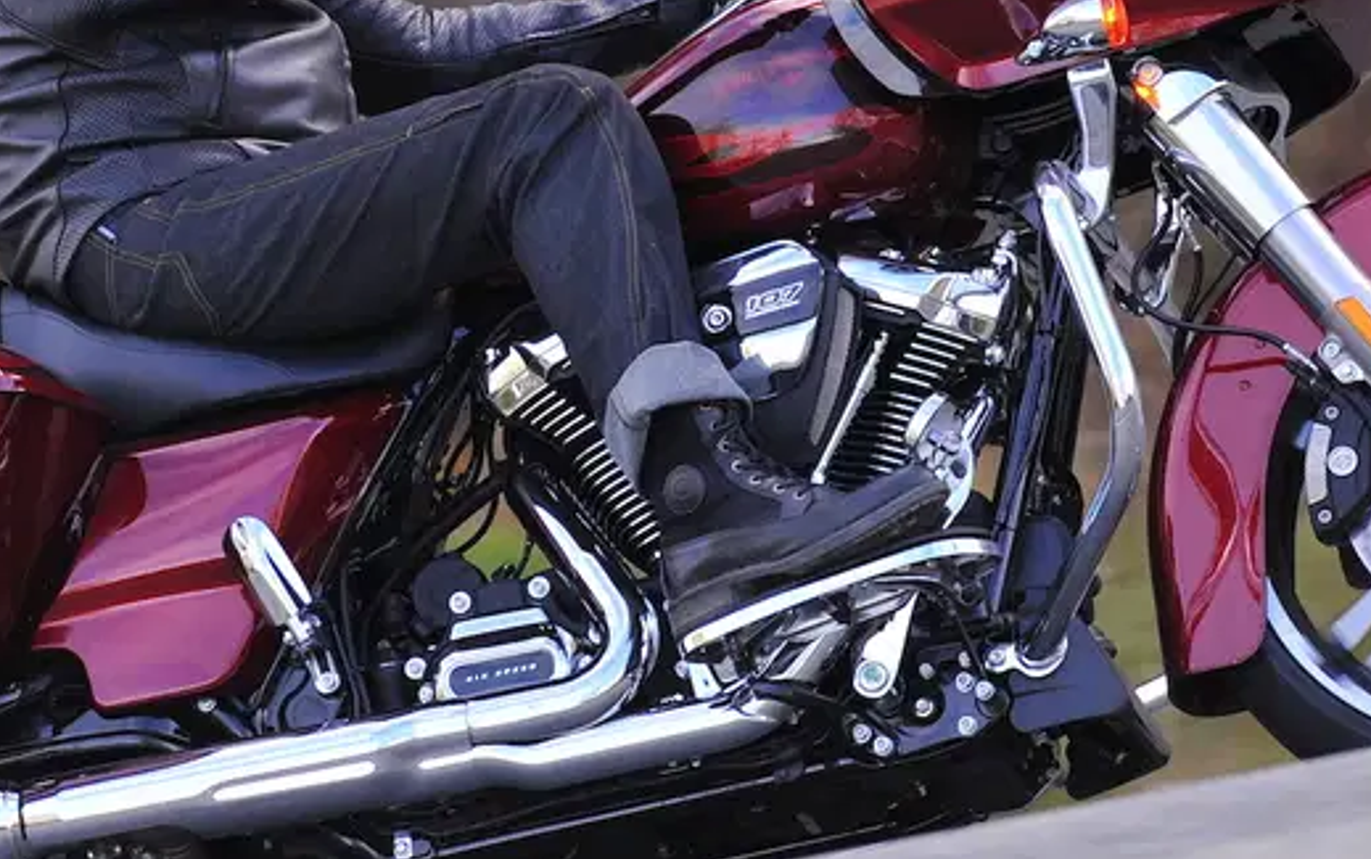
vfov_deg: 1.9
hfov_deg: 3.0
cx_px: 560
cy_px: 218
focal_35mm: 706
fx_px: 26393
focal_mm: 300
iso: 640
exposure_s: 1/500
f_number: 6.3
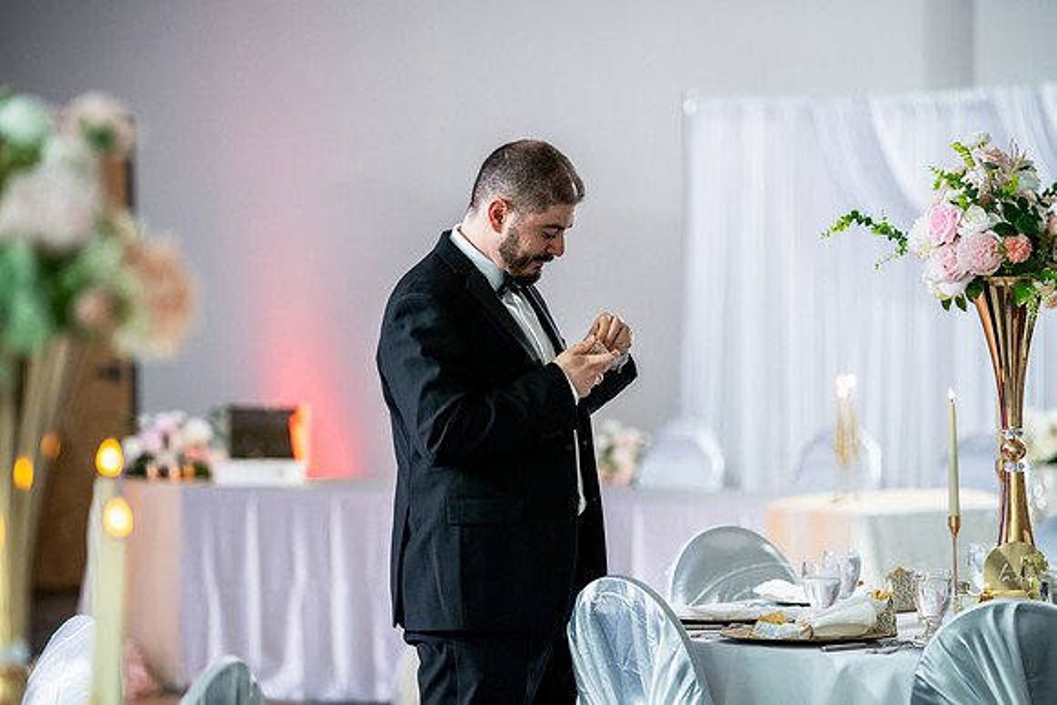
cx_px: 528
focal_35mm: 150
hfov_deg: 13.7
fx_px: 4405
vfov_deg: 9.2
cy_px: 352
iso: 640
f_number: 2.8
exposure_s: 1/200
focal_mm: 150
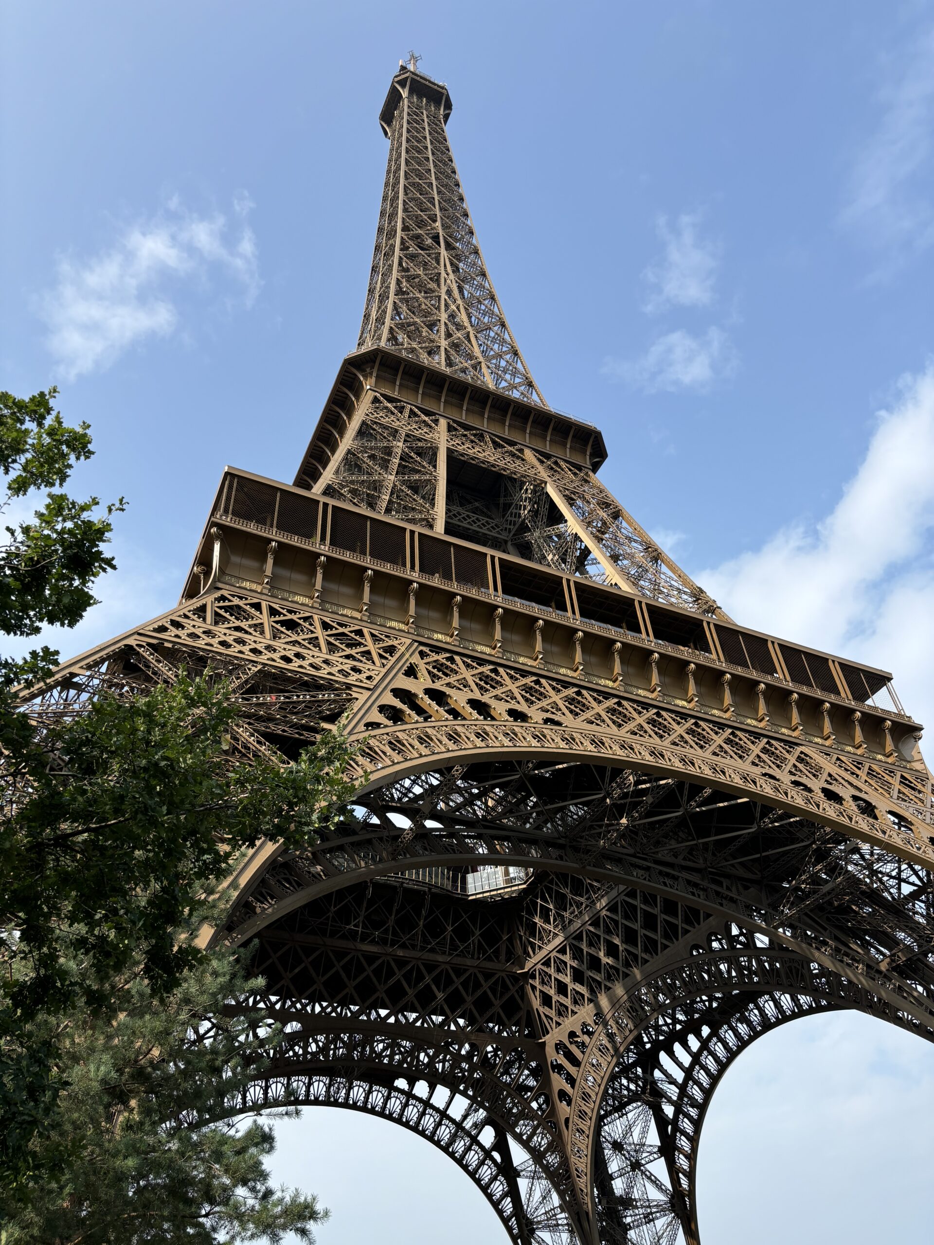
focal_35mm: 26
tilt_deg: +42.2
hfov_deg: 53.1
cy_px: 622
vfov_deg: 67.3
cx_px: 467
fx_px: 935
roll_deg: +2.8
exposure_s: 1/2105
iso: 50
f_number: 1.6
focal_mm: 5.96
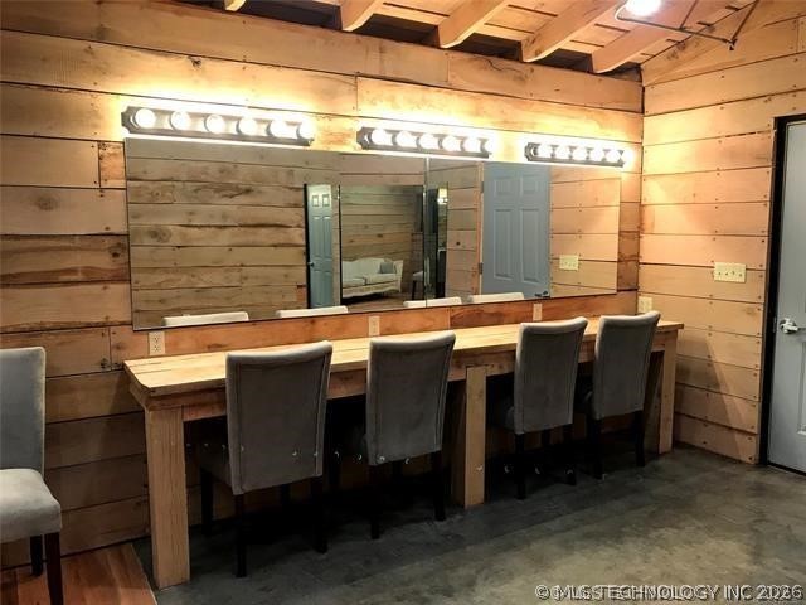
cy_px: 302
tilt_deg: -5.0
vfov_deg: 49.7
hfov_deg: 63.4
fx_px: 652
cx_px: 403
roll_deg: +0.5
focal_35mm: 28
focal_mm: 3.99
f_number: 1.8
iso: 32
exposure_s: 1/30
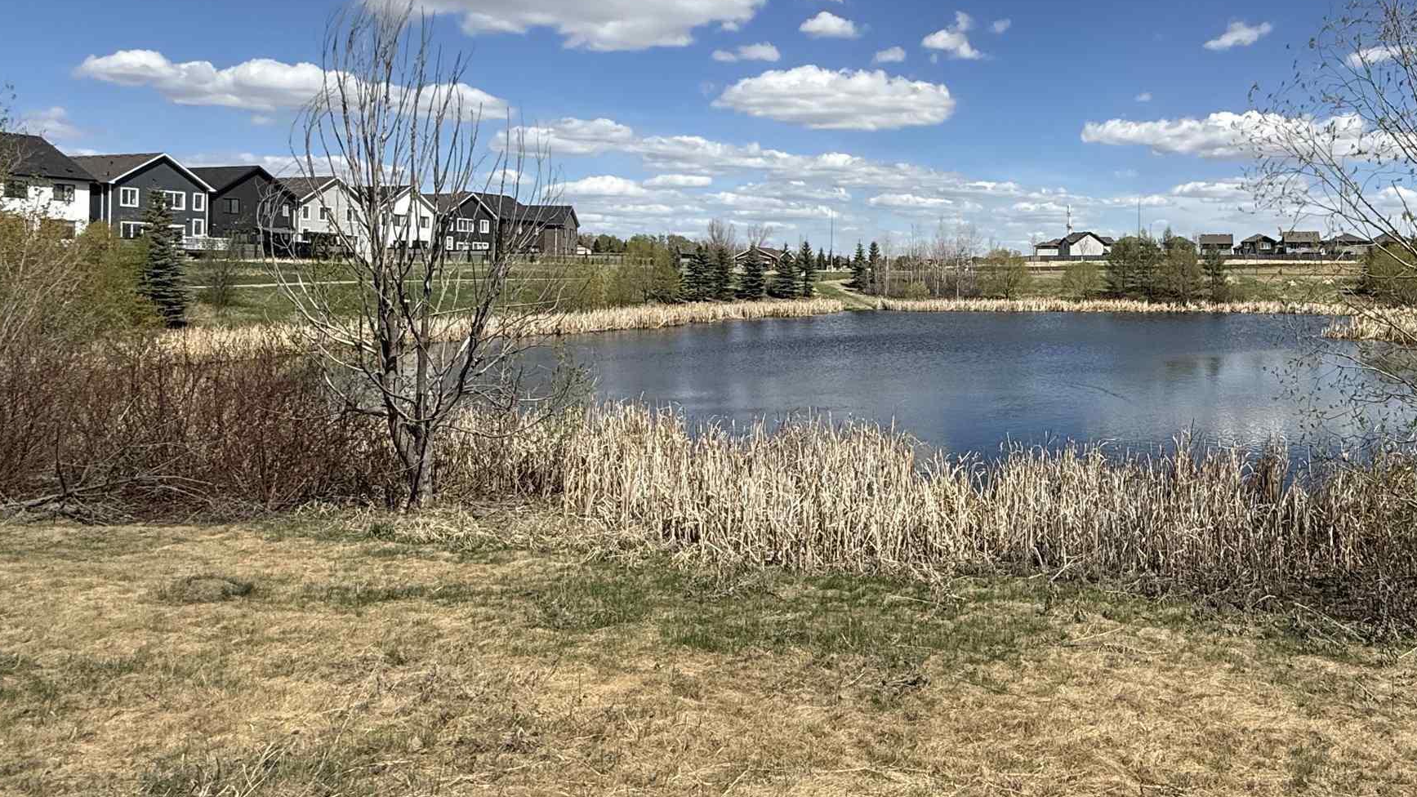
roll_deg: -0.4
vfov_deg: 42.3
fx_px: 1014
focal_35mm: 27
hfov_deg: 67.0
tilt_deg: +0.7
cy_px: 263
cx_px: 996
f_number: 2.2
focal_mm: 2.22
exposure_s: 1/2976
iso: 50
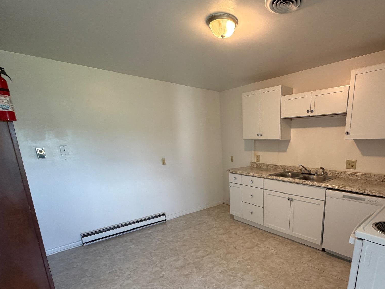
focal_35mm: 19
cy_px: 189
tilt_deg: -12.8
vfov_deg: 67.1
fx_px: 211
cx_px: 243
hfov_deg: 82.9
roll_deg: +1.0
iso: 400
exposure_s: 1/60
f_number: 2.2
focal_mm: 2.22
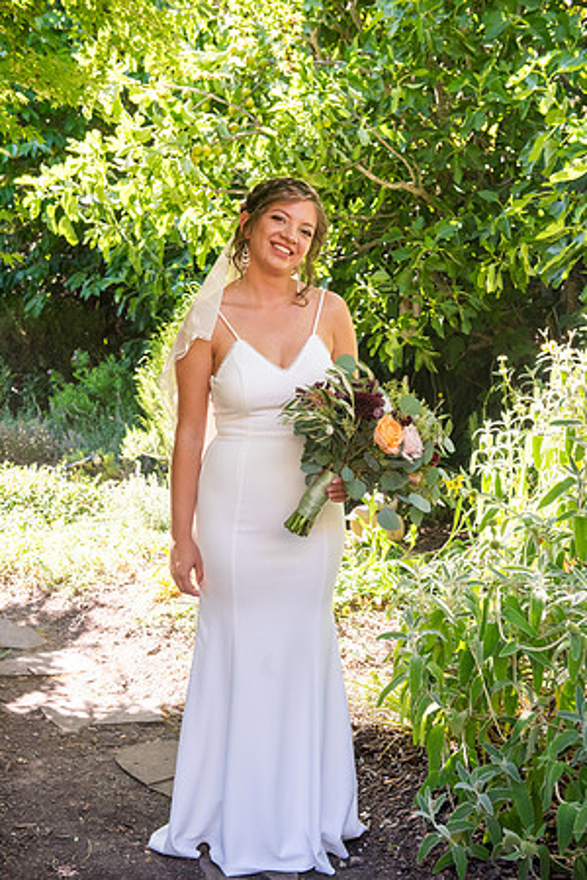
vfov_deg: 41.1
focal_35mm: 48
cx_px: 294
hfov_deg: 28.1
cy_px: 440
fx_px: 1174
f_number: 5
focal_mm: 48
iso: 640
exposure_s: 1/400
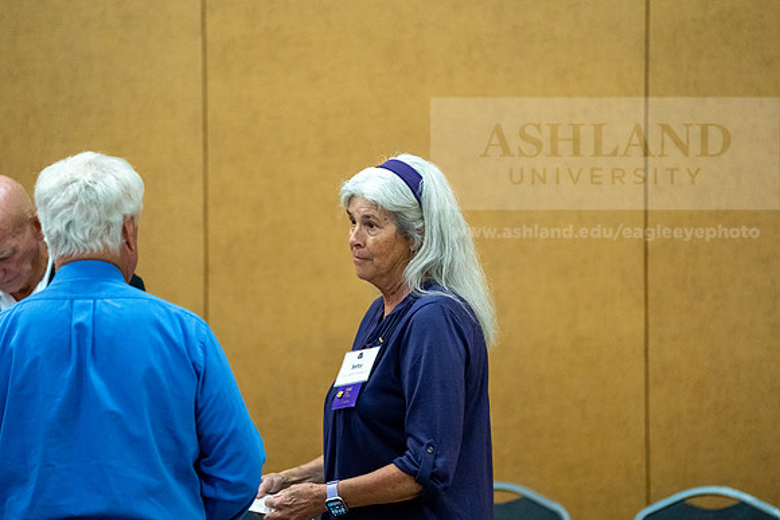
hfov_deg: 9.8
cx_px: 403
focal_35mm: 209
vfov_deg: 6.6
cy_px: 266
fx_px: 4540
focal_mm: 200
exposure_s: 1/320
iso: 5000
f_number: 2.8
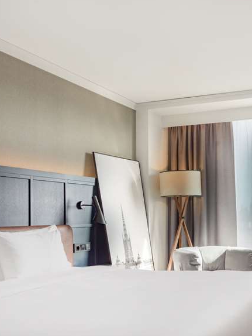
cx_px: 216
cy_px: 216
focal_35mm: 41
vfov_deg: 45.3
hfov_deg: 33.7
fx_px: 398
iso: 100
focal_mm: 35
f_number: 8
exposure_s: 1/15
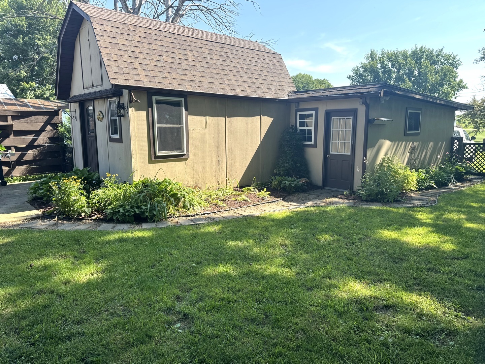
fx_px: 336
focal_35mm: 24
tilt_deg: -9.5
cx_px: 242
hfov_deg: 71.6
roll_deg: +0.3
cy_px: 182
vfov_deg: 56.8
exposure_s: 1/966
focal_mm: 6.76
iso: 80
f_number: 1.78
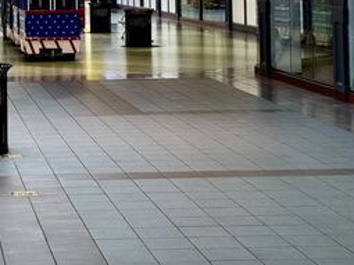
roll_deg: +0.4
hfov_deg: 17.0
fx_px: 1155
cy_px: -42
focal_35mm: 113
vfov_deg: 12.8
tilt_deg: -0.2
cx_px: -6
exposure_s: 1/60
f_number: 1.78
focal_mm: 6.86
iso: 160
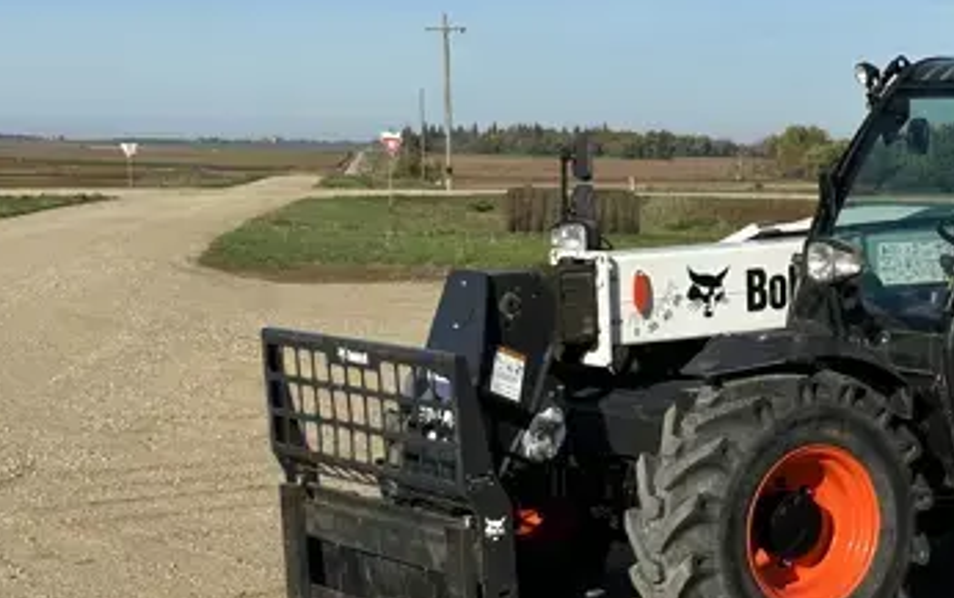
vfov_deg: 13.9
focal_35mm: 94
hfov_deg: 21.9
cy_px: 386
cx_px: 698
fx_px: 2446
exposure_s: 1/4785
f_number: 1.78
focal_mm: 6.86
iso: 64
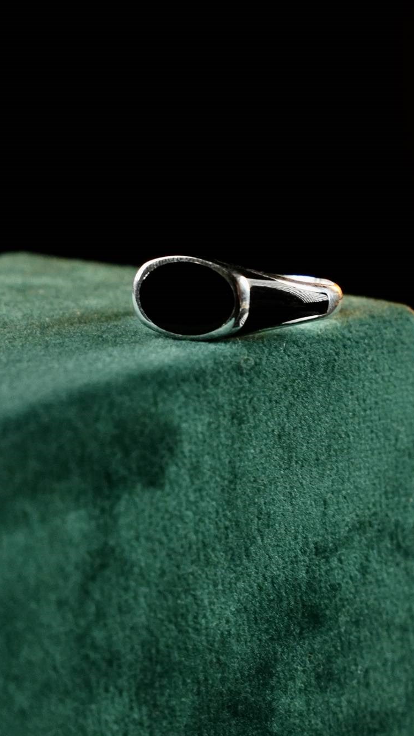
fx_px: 1737
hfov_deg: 13.6
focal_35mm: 89
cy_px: 305
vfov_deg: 23.9
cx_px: 224
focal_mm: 70
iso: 1000
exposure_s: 1/100
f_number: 7.1
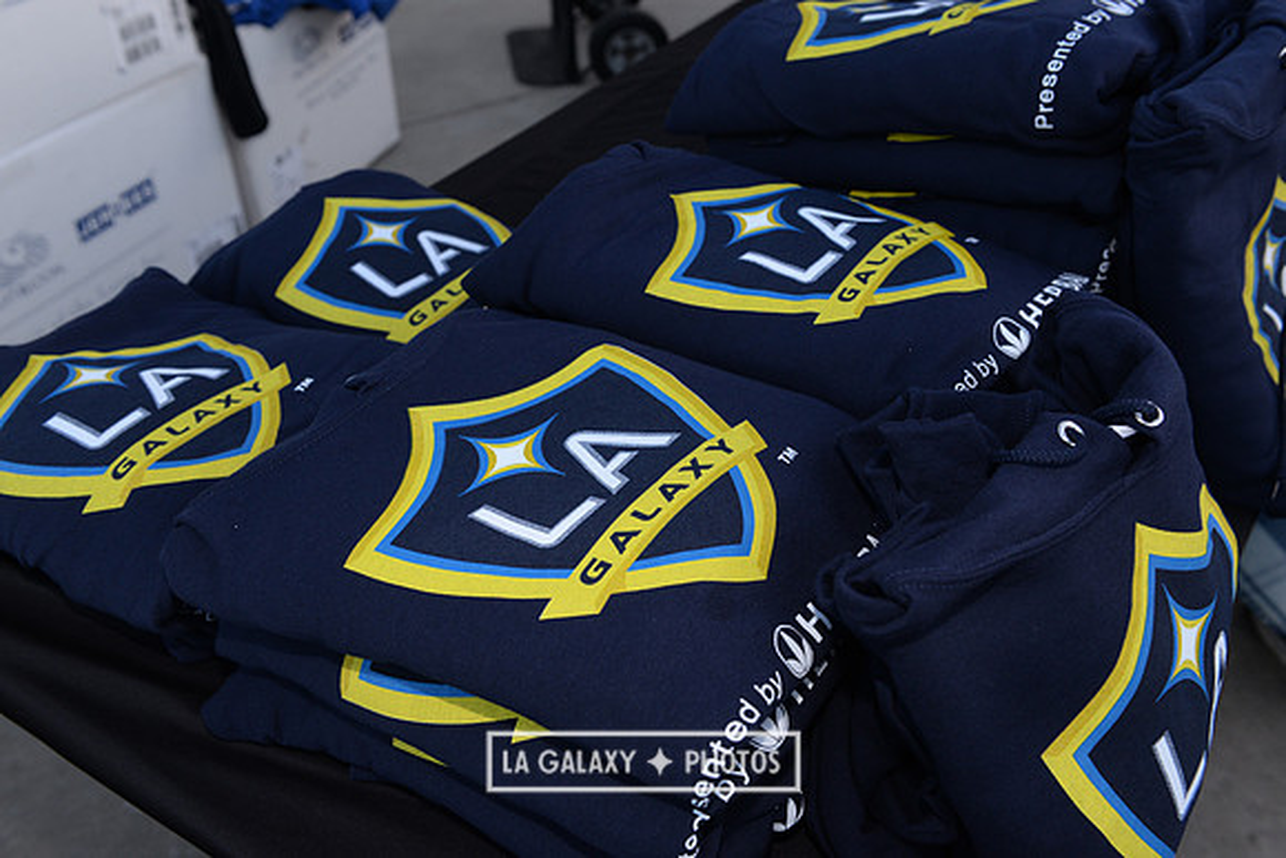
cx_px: 643
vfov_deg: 37.9
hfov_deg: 54.4
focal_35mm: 35
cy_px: 429
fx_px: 1251
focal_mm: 35
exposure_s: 1/160
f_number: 7.1
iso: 800
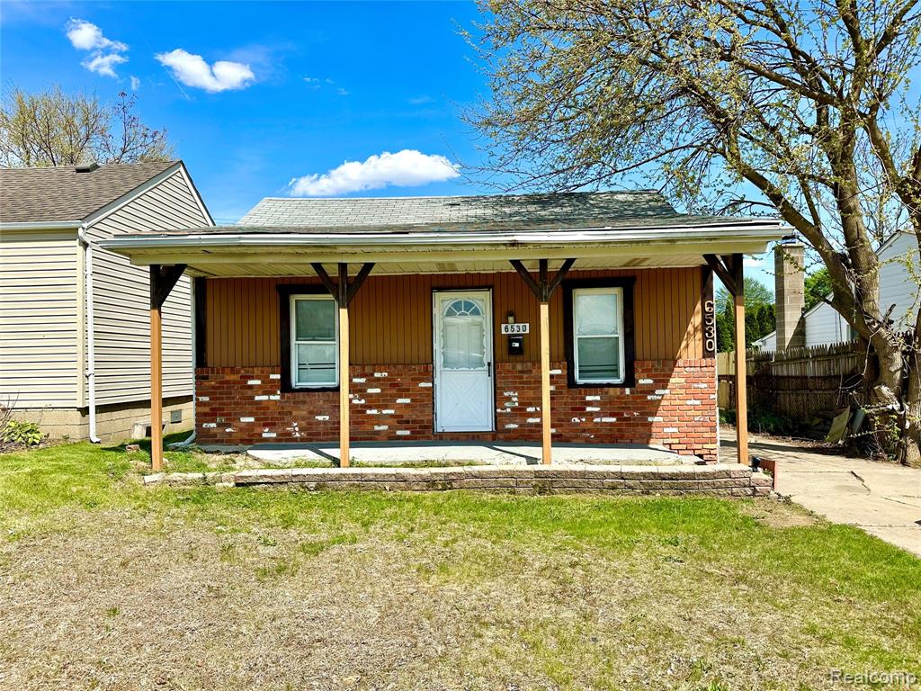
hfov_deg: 71.6
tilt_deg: -0.1
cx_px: 460
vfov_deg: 56.8
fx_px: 639
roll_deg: +0.8
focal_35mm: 24
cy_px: 346
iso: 80
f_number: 1.78
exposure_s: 1/4184
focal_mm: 6.86
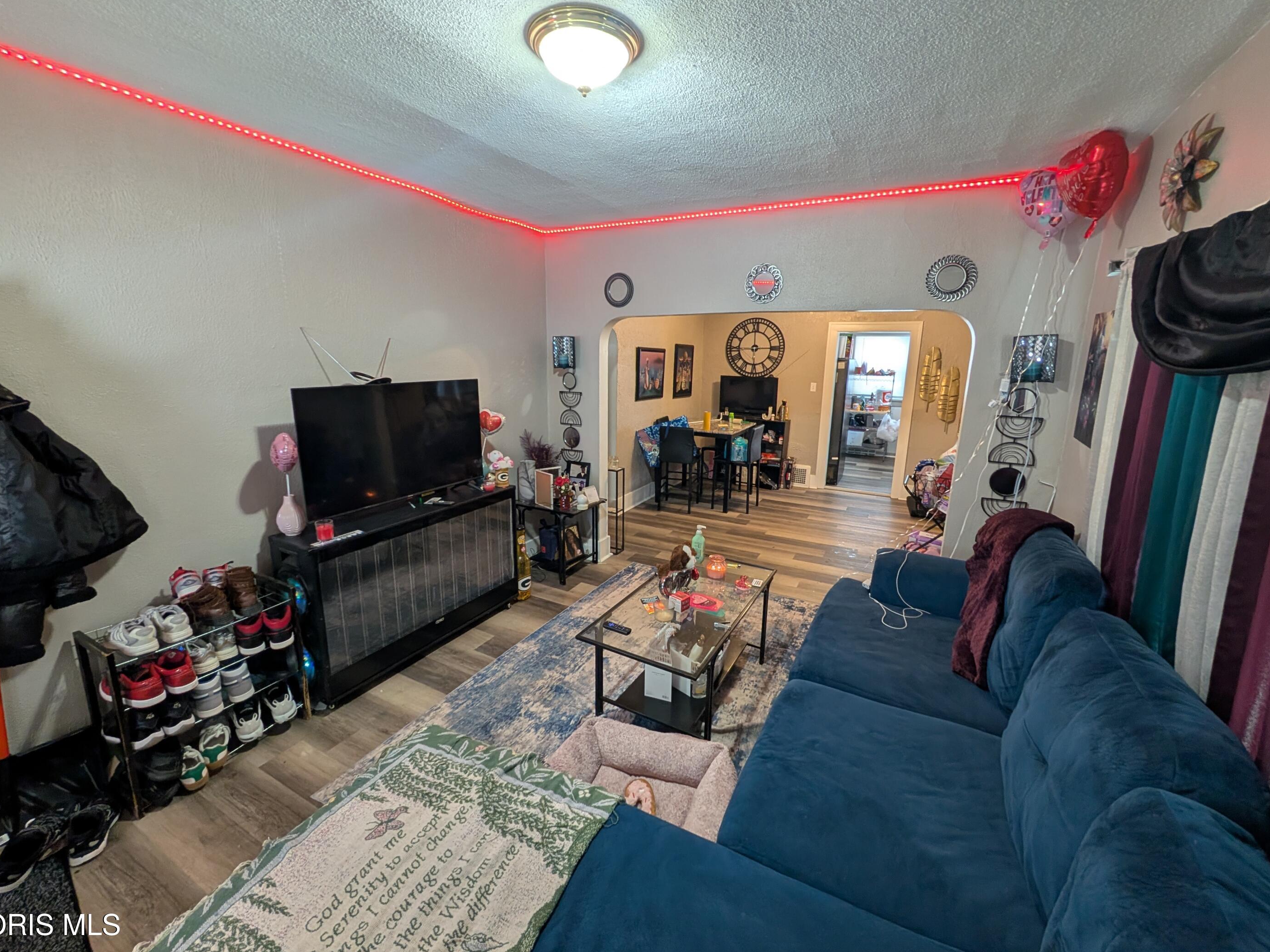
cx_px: 648
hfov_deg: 106.2
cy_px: 455
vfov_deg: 89.9
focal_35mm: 13
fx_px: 477
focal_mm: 2.02
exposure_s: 1/30
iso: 110
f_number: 1.7
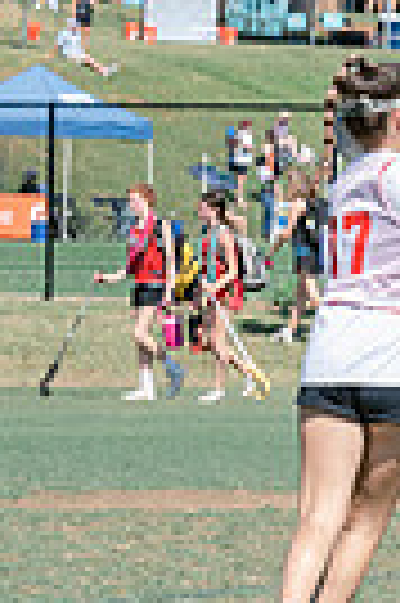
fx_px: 8388
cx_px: 1320
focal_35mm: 502
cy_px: 219
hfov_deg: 2.7
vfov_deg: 4.1
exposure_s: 1/1000
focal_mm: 110
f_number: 8
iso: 400
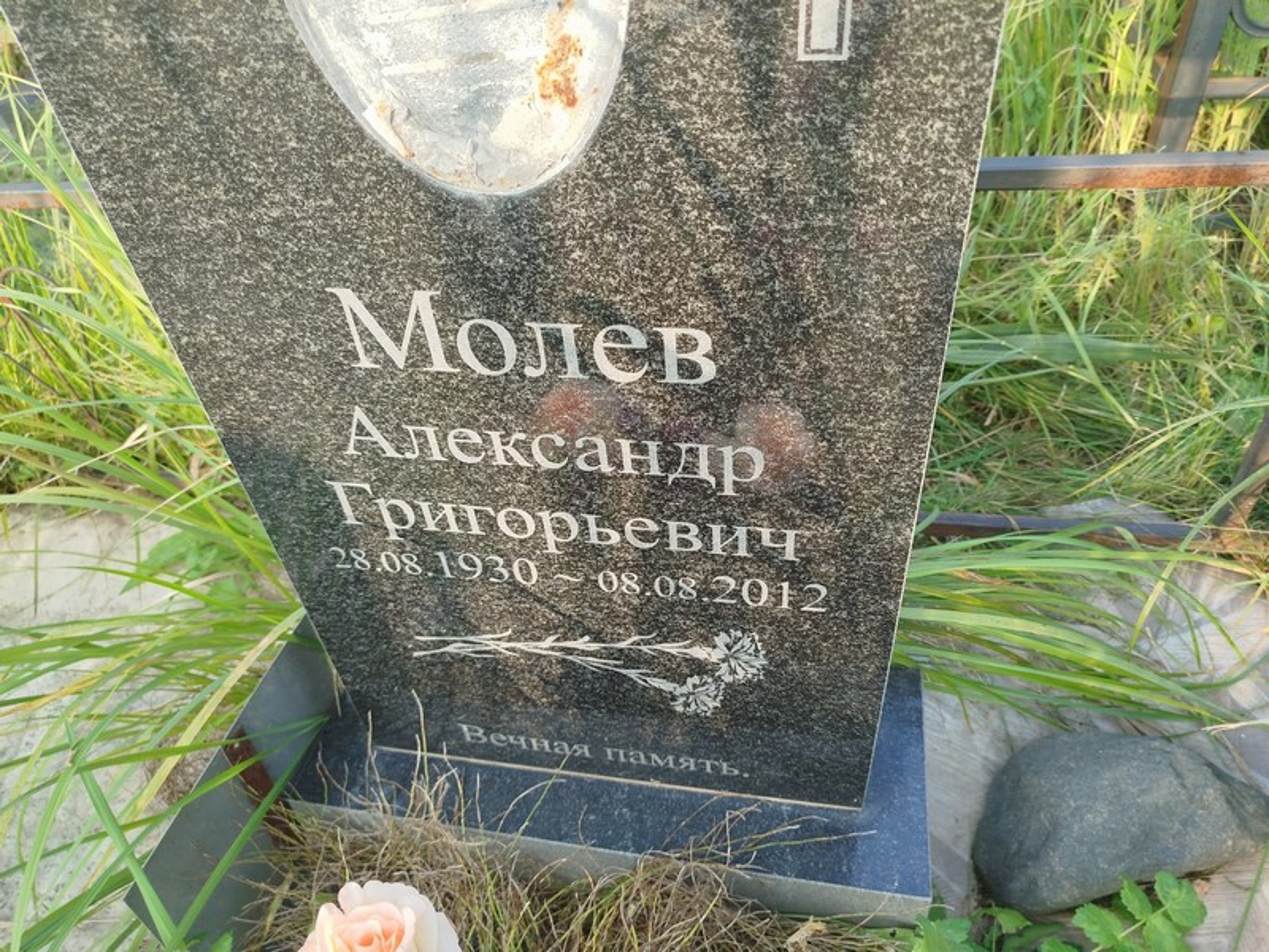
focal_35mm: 24
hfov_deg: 71.6
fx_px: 880
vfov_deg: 56.8
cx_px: 634
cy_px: 476
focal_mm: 5.31
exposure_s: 1/130
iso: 50
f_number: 1.7
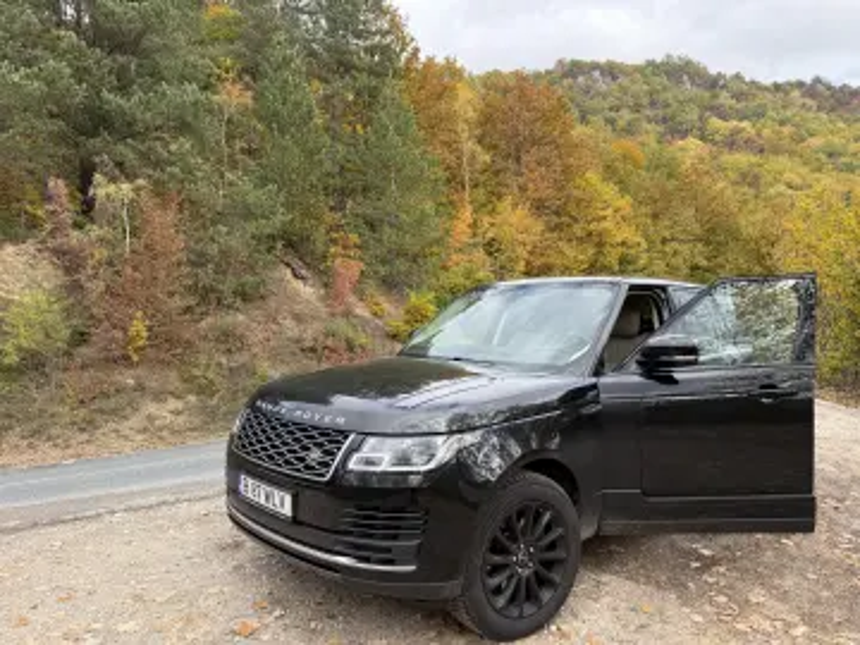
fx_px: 596
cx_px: 430
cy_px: 322
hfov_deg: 71.6
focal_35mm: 24
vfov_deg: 56.8
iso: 100
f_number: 1.78
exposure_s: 1/1522
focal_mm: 6.76
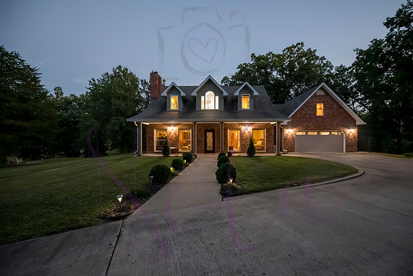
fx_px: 167
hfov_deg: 102.0
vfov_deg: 79.0
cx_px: 212
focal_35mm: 15
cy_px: 141
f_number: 2.8
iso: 5000
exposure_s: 1/60
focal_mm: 14
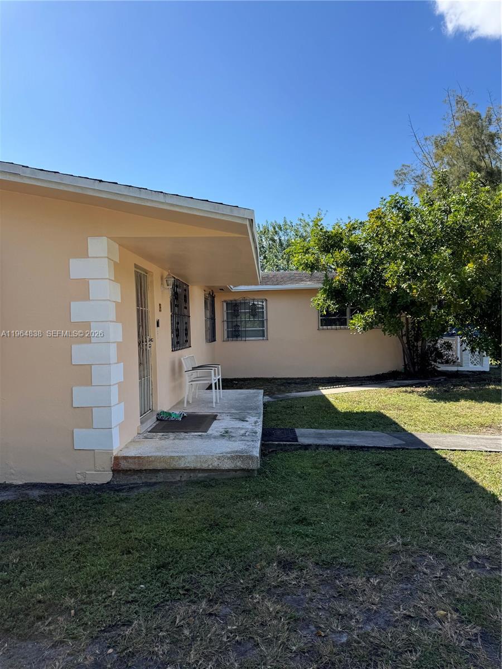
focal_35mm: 24
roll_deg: +2.0
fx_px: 464
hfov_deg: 56.8
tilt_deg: -0.1
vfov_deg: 71.6
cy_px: 334
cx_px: 251
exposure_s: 1/3096
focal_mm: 6.76
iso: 80
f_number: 1.78
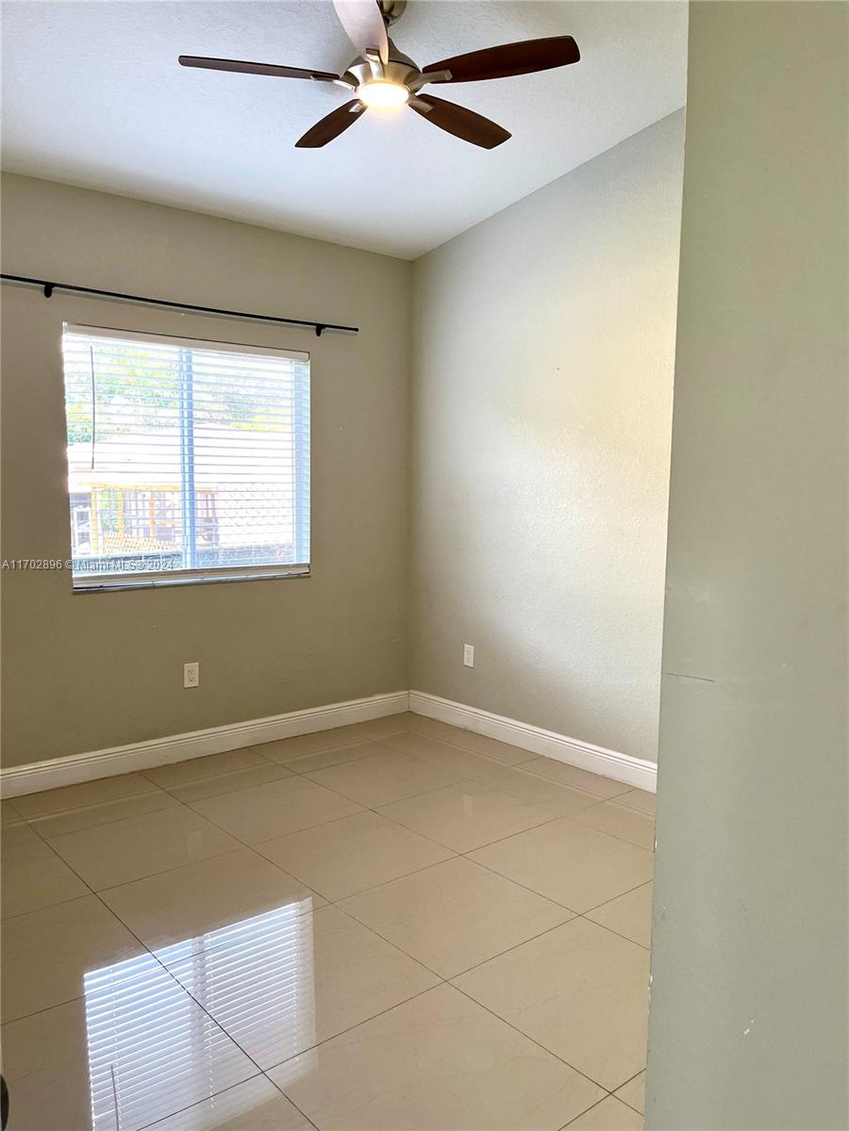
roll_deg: -0.1
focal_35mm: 26
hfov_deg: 53.1
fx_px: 850
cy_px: 566
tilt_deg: -6.5
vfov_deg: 67.3
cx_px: 424
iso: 125
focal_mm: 5.1
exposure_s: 1/120
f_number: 1.6
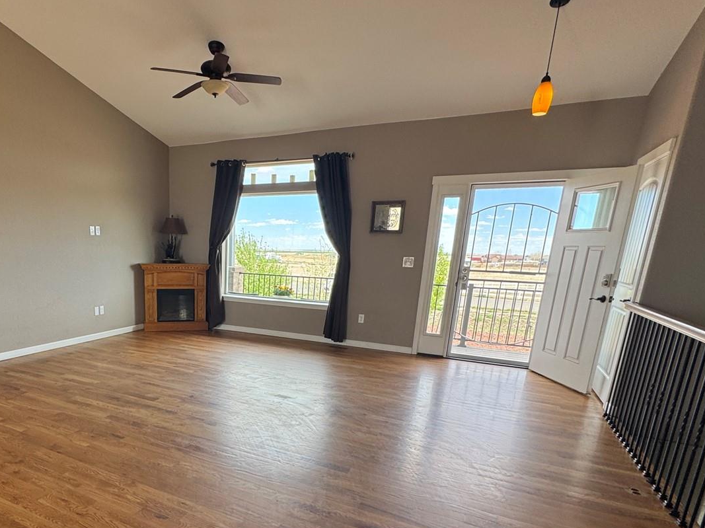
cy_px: 362
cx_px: 226
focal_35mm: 21
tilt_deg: -15.2
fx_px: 427
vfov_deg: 61.5
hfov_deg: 76.1
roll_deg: +0.1
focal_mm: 2.22
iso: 40
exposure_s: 1/100
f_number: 2.2
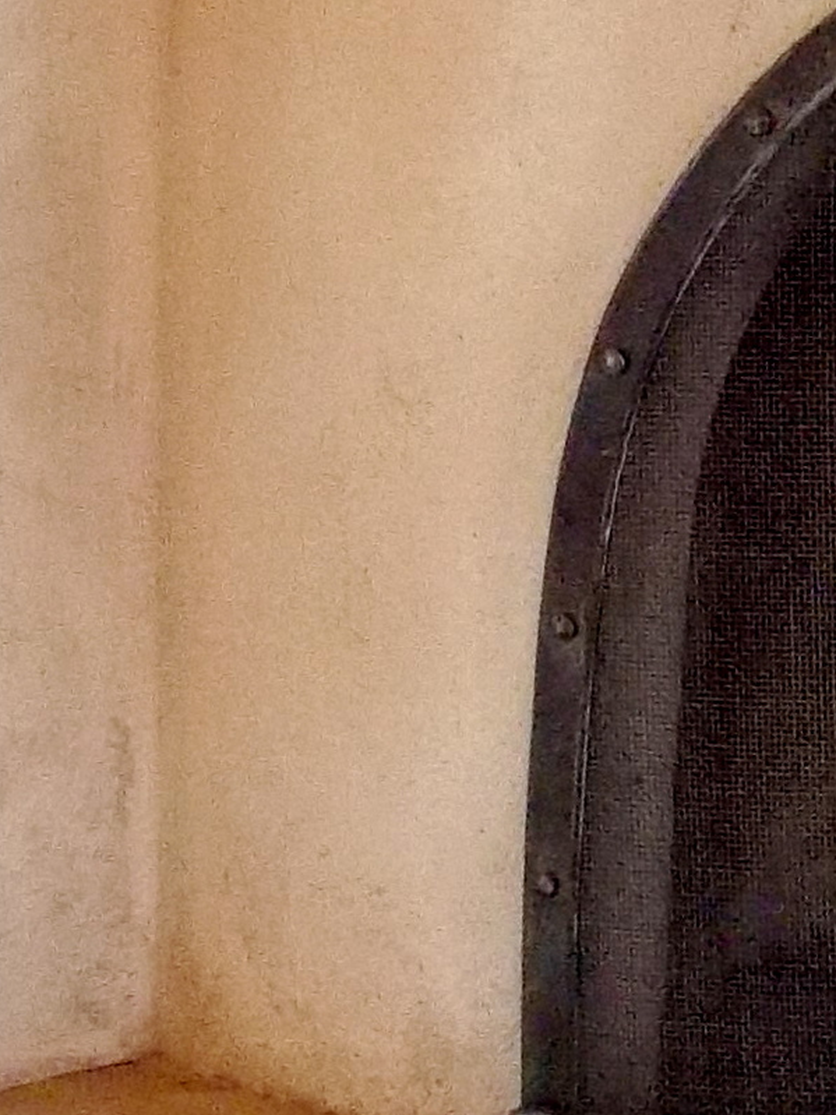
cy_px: 771
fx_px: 3897
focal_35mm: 121
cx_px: 1199
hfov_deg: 11.8
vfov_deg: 16.2
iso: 500
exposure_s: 1/125
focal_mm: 4.1
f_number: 3.3
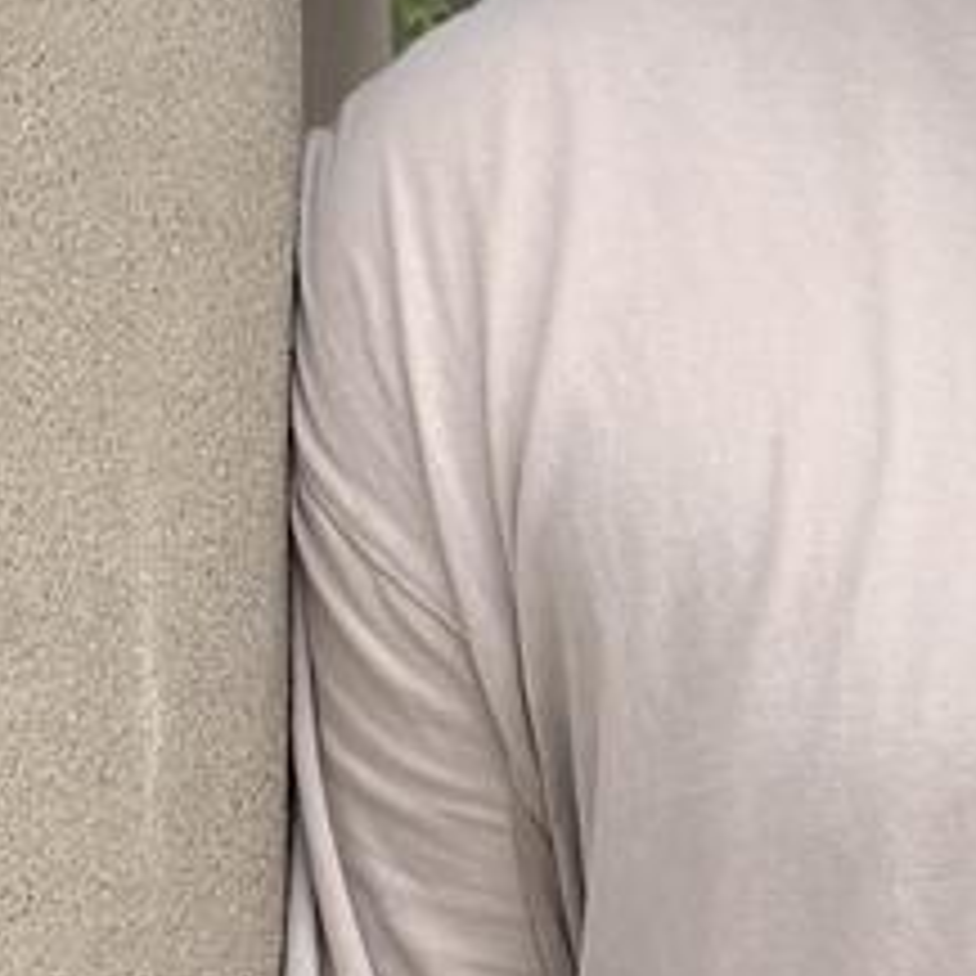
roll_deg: -0.2
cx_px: 1192
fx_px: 7209
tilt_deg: +8.8
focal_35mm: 226
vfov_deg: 7.6
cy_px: -400
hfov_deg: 7.7
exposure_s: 1/352
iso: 32
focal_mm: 9
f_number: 2.8
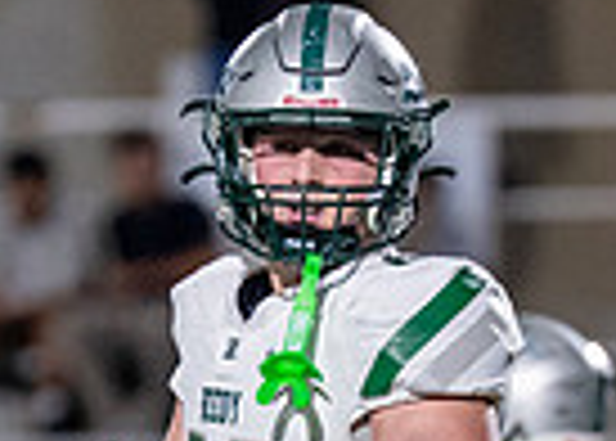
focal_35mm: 1270
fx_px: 22229
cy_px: 592
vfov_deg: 1.1
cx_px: 440
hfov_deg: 1.6
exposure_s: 1/1250
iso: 2500
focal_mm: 200
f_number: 2.8
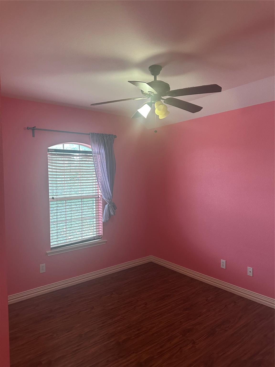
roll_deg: -1.4
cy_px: 184
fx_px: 254
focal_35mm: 24
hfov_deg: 56.8
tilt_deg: +0.5
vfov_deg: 71.6
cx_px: 138
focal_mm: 6.86
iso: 320
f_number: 1.78
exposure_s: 1/60
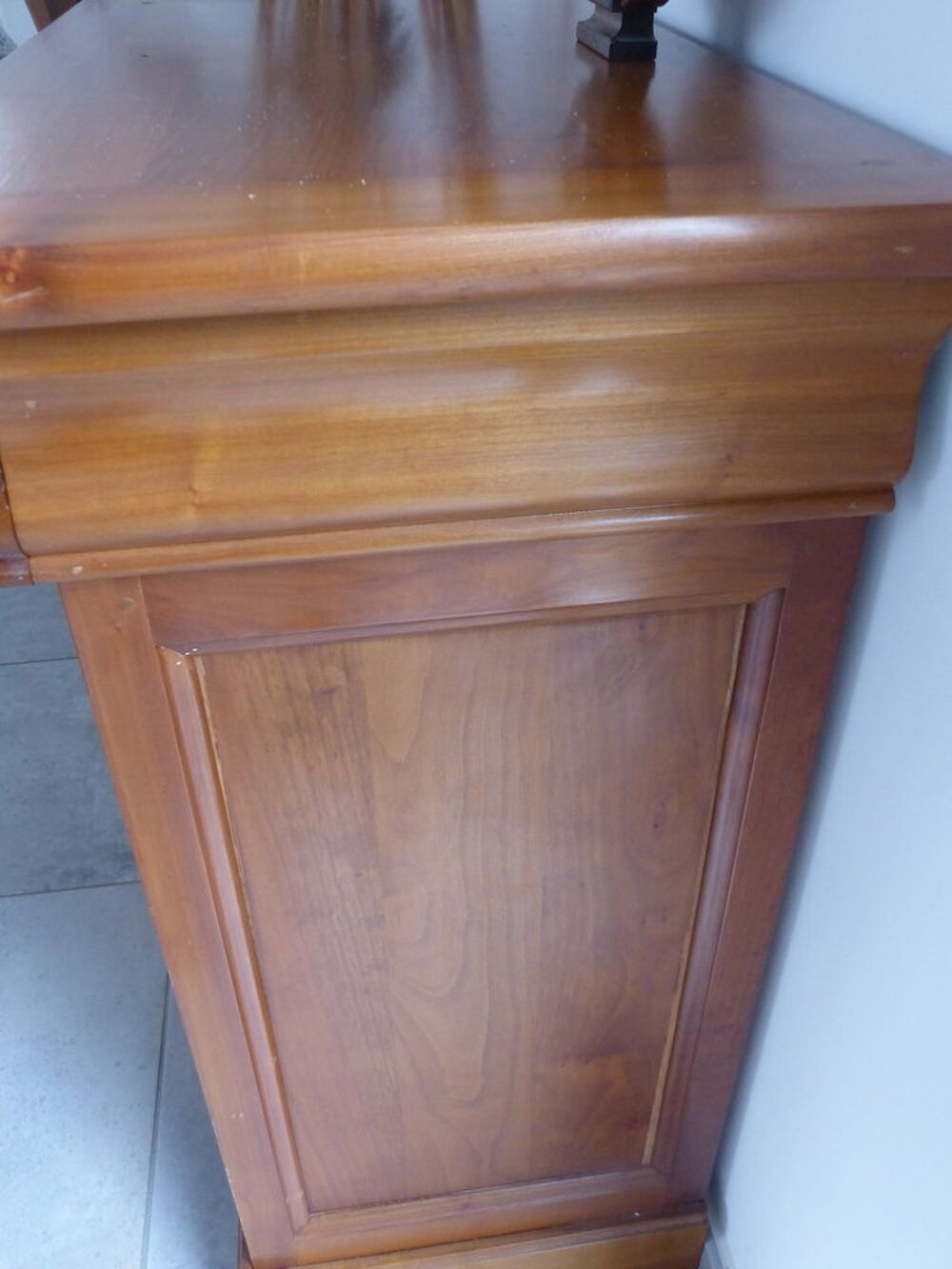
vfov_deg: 61.7
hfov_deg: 48.2
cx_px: 476
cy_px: 634
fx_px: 1063
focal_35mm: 29
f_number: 2.8
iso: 400
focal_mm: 5.1
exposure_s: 1/60
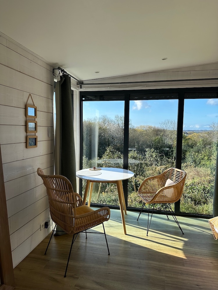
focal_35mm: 24
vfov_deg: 71.6
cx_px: 109
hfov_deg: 56.8
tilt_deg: -4.3
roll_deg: -1.6
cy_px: 145
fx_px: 202
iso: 80
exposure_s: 1/1272
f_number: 1.78
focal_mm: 6.86
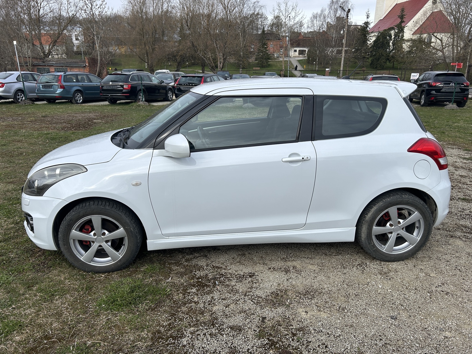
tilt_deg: -16.8
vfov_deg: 53.1
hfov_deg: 67.3
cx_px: 236
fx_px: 355
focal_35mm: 26
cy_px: 177
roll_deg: -0.1
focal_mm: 5.7
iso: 50
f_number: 1.5
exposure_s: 1/3257
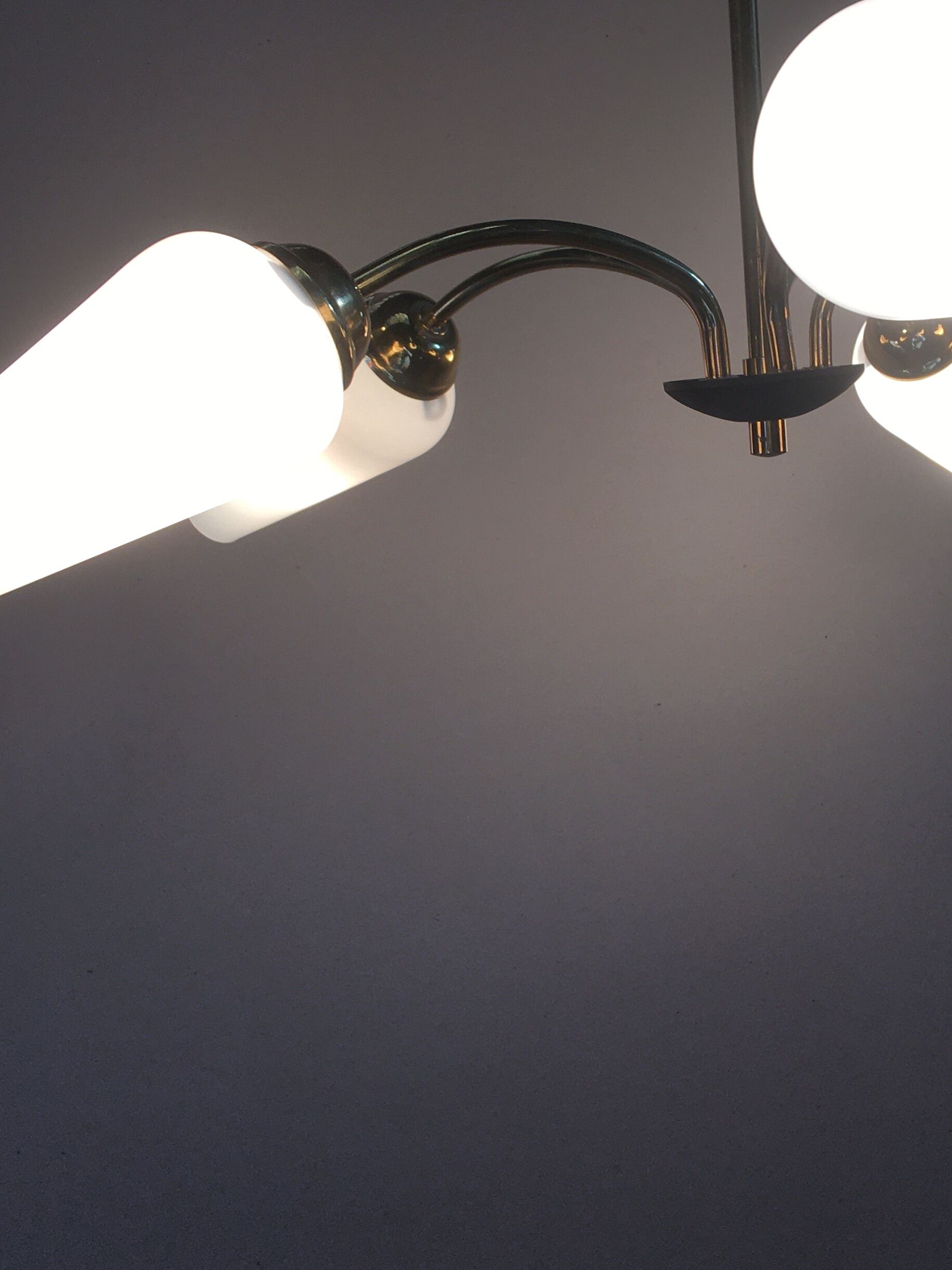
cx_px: 675
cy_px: 563
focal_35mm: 48
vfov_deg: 39.6
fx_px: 1760
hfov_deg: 29.9
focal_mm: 4.15
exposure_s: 1/100
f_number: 2.2
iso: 25
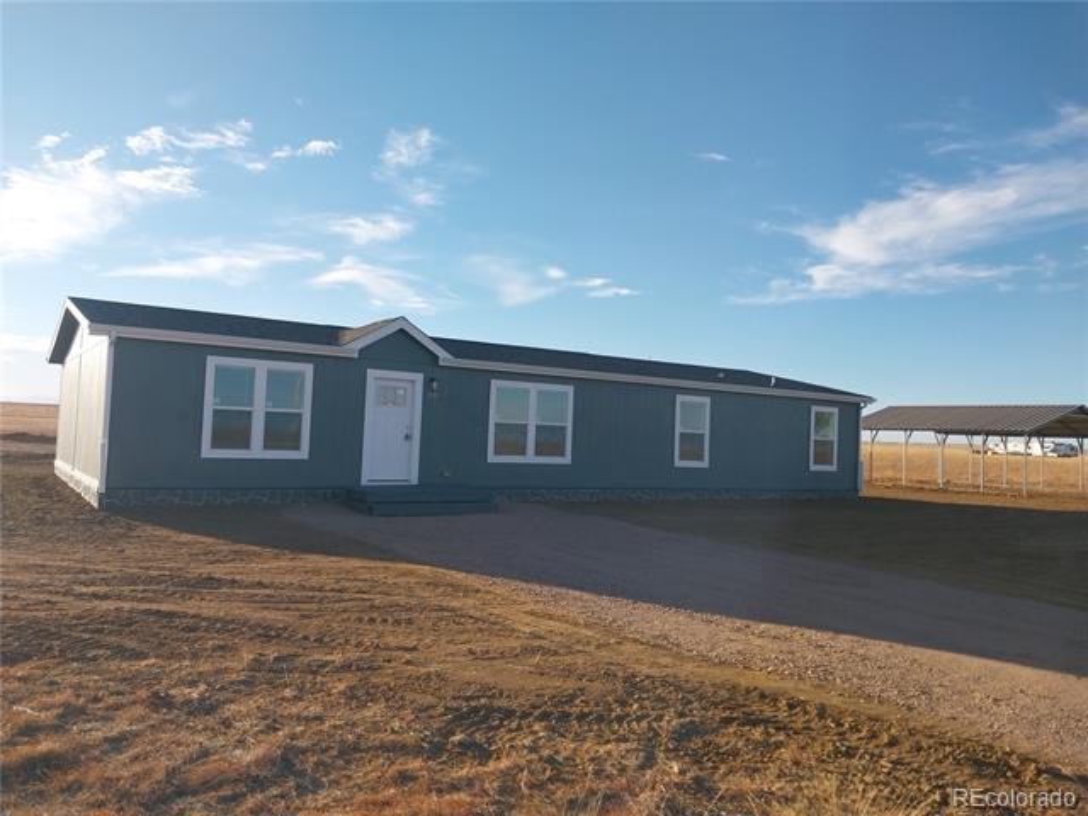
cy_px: 408
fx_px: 817
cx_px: 544
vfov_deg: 53.1
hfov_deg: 67.3
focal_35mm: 26
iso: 20
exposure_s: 1/536
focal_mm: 4
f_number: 1.8
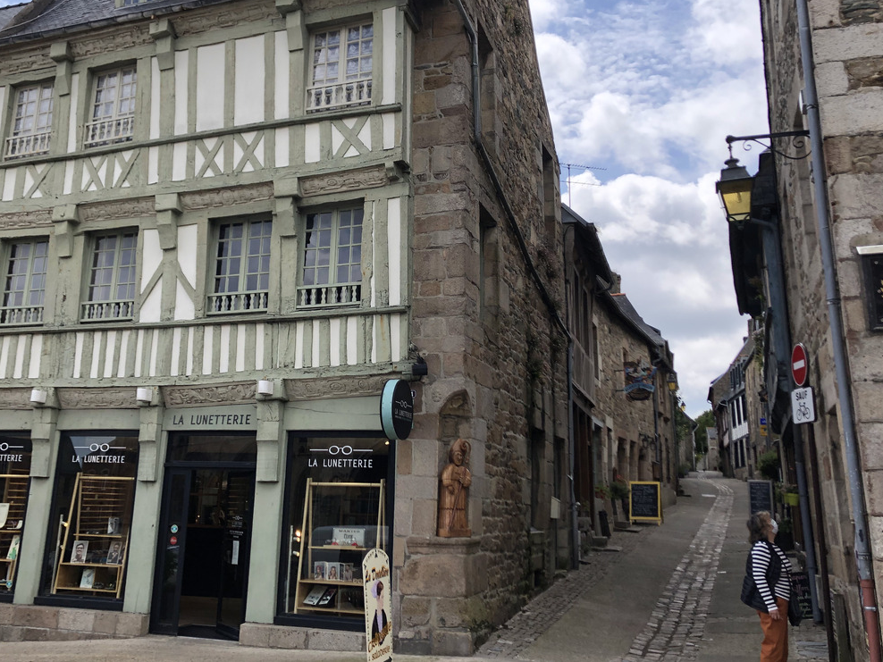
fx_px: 867
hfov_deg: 53.8
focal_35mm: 34
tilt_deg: +15.4
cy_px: 262
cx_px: 388
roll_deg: -1.0
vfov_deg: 41.6
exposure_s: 1/1621
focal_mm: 4
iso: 20
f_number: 1.8
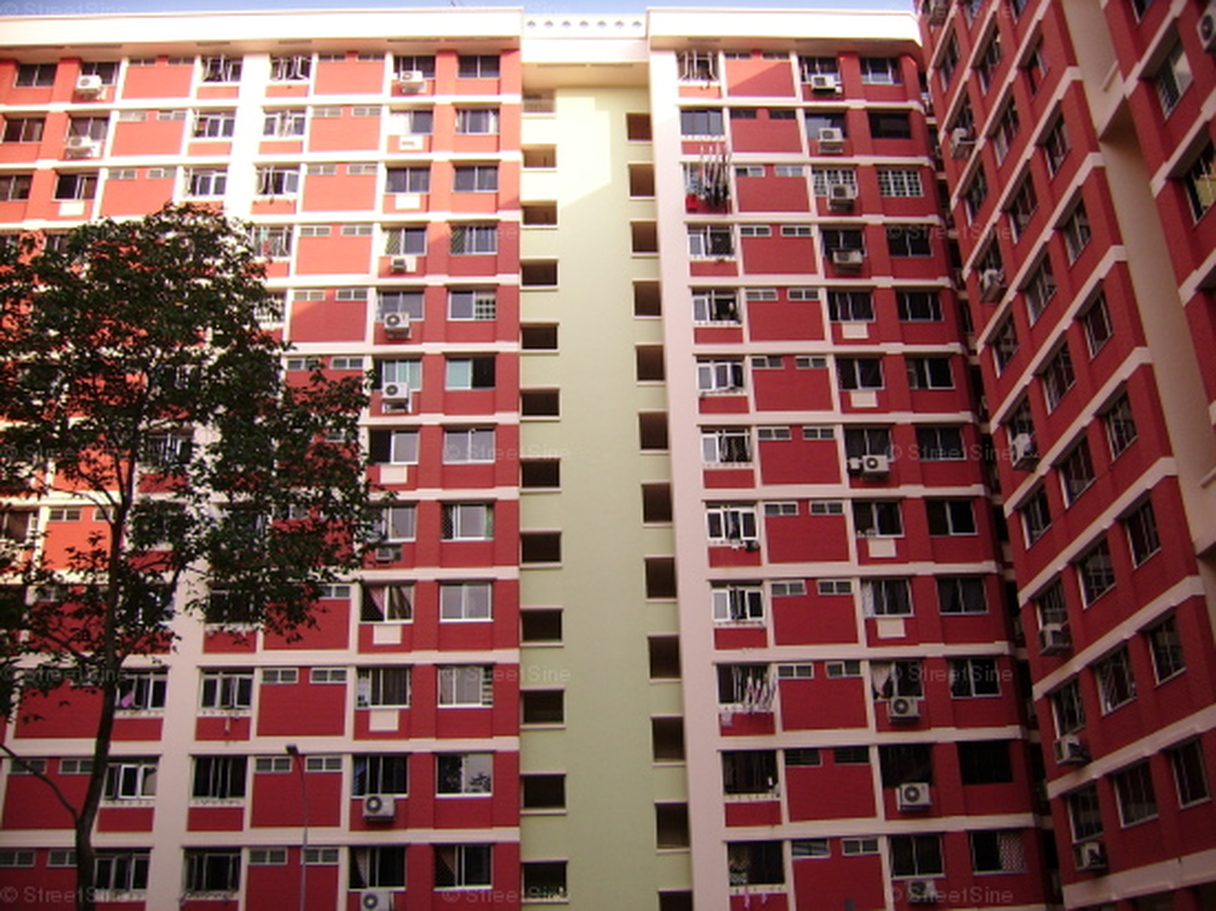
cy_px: 456
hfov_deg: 52.6
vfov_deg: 40.7
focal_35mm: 35
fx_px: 1229
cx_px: 608
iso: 50
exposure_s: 1/500
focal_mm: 5.95
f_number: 2.8
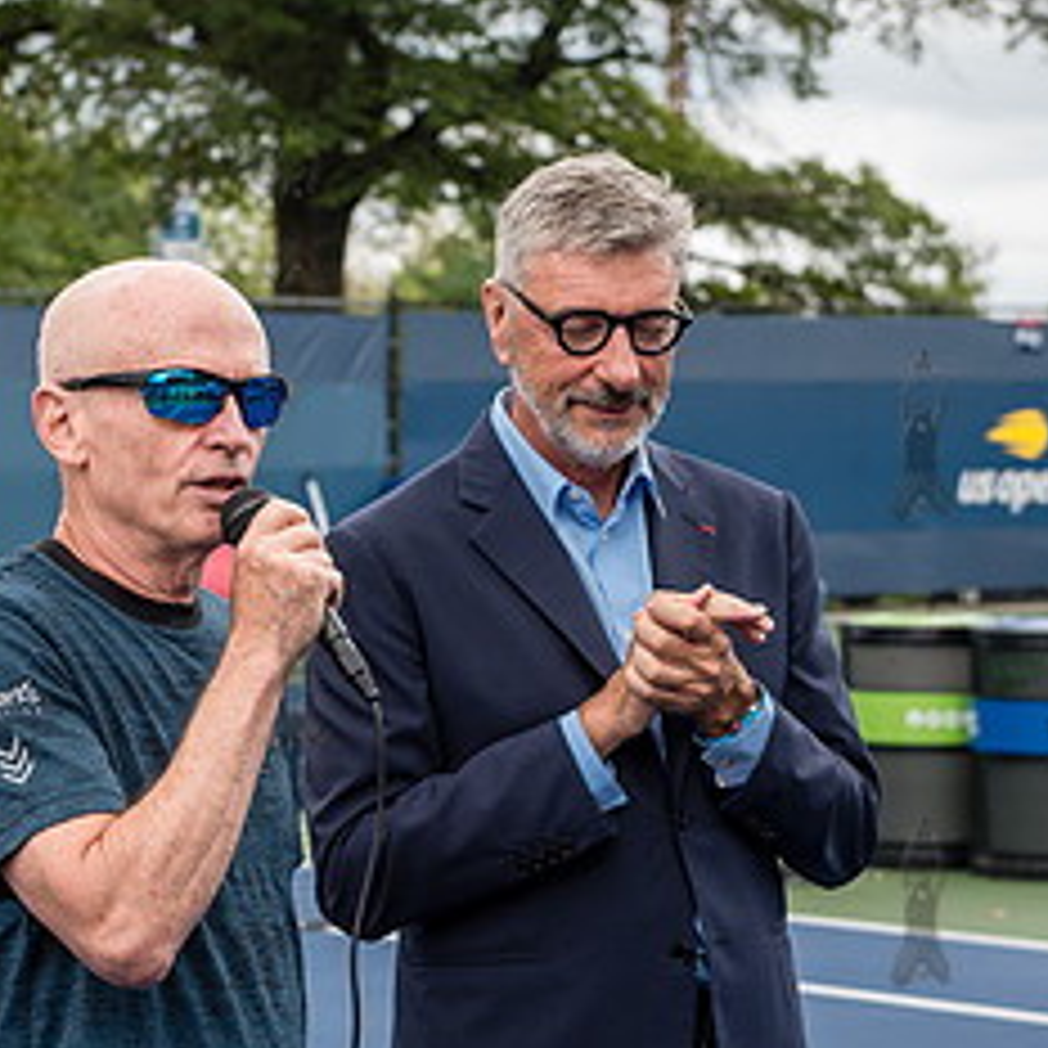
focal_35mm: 127
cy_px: 664
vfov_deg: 13.7
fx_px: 4350
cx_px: 186
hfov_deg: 13.7
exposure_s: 1/640
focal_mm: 55
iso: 200
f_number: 4
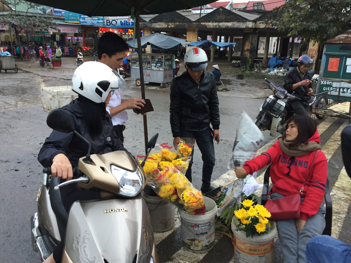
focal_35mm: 29
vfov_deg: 48.2
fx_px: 294
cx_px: 176
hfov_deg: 61.7
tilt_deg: -18.6
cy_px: 132
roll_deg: -2.2
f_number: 2.2
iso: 125
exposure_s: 1/33
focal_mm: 4.15
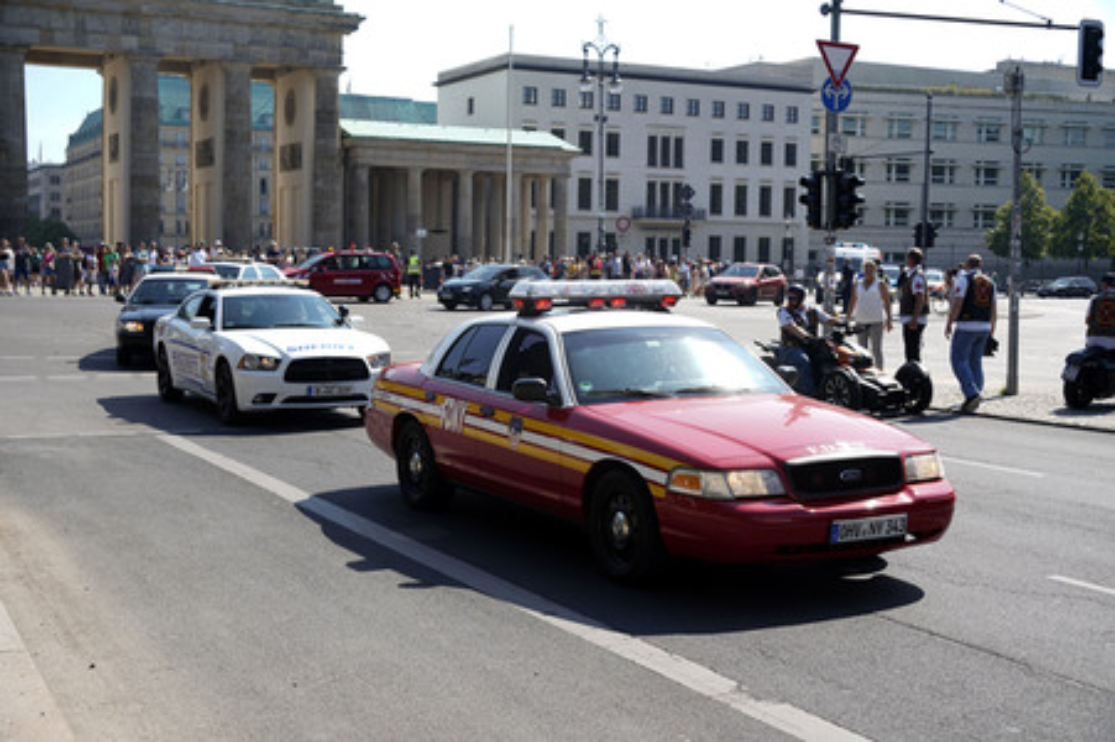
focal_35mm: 47
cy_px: 371
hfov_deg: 41.9
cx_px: 558
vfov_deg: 28.6
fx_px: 1455
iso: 64
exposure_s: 1/200
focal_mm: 47
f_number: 5.6
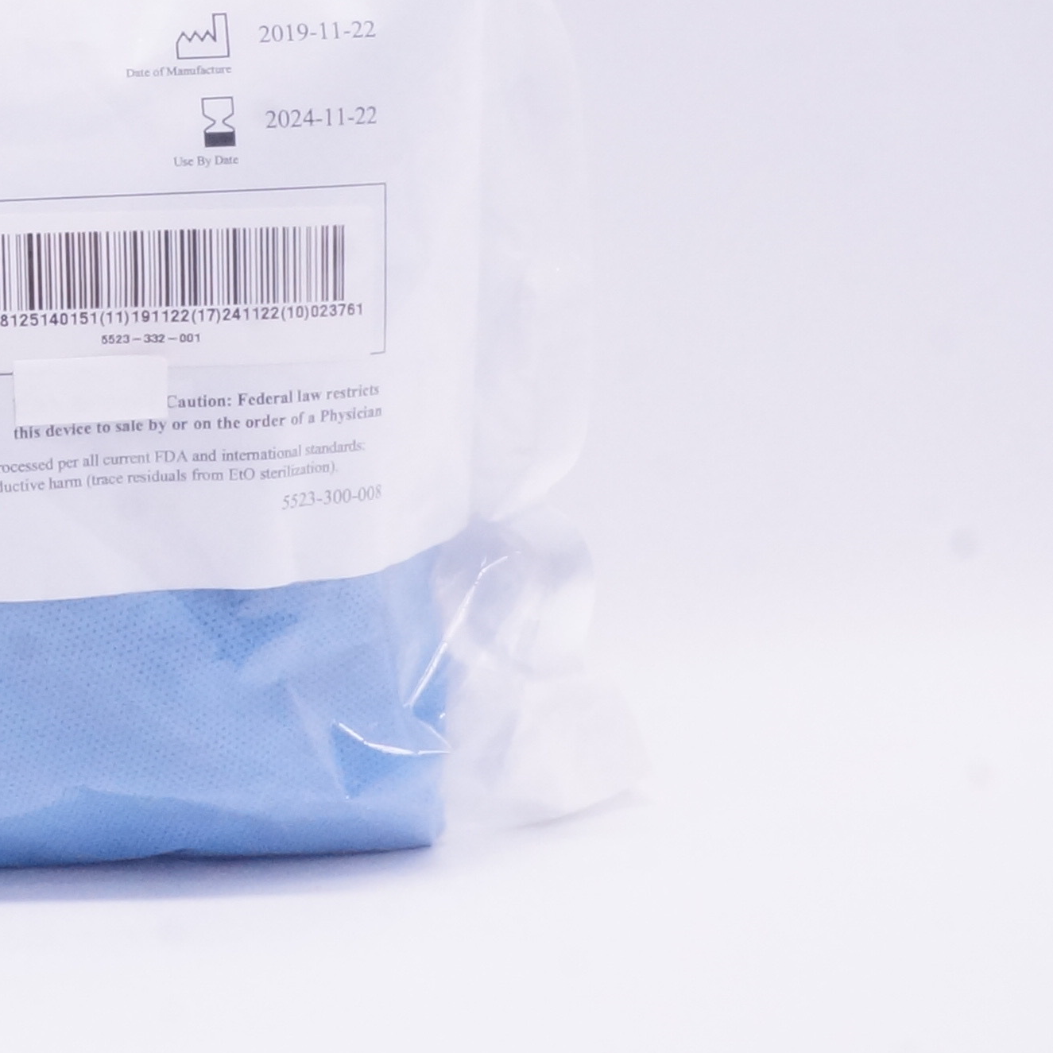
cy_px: 60
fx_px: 2925
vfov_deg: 19.9
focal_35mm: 85
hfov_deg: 19.0
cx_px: -302
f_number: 20
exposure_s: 1/25
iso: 1600
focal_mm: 18
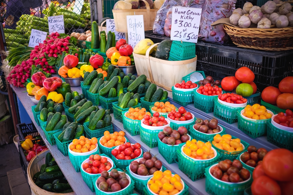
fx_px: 285
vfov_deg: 37.8
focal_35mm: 35
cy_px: 98
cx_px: 146
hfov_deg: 54.4
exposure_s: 1/250
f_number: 2
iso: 200
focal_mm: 23
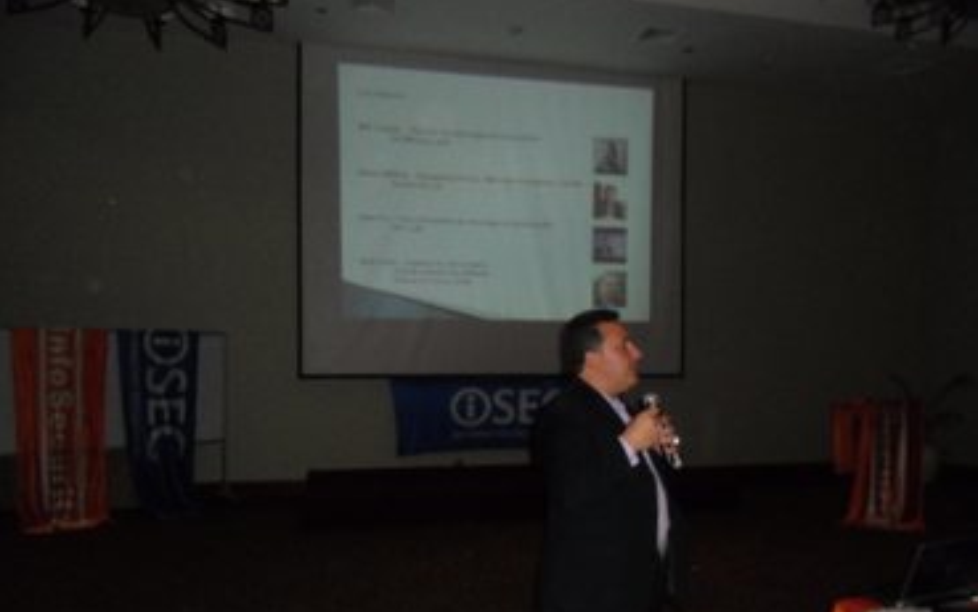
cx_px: 522
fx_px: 827
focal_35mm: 31
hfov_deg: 61.2
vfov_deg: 40.3
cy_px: 387
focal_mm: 4.9
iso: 400
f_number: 3.2
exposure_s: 1/60
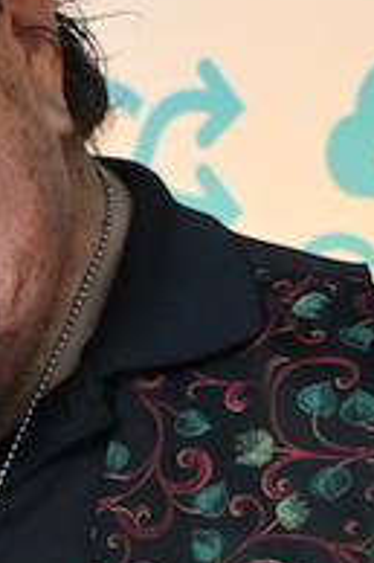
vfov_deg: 13.4
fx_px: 2357
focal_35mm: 151
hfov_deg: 9.0
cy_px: 578
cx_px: 43
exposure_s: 1/250
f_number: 3.8
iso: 3200
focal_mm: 26
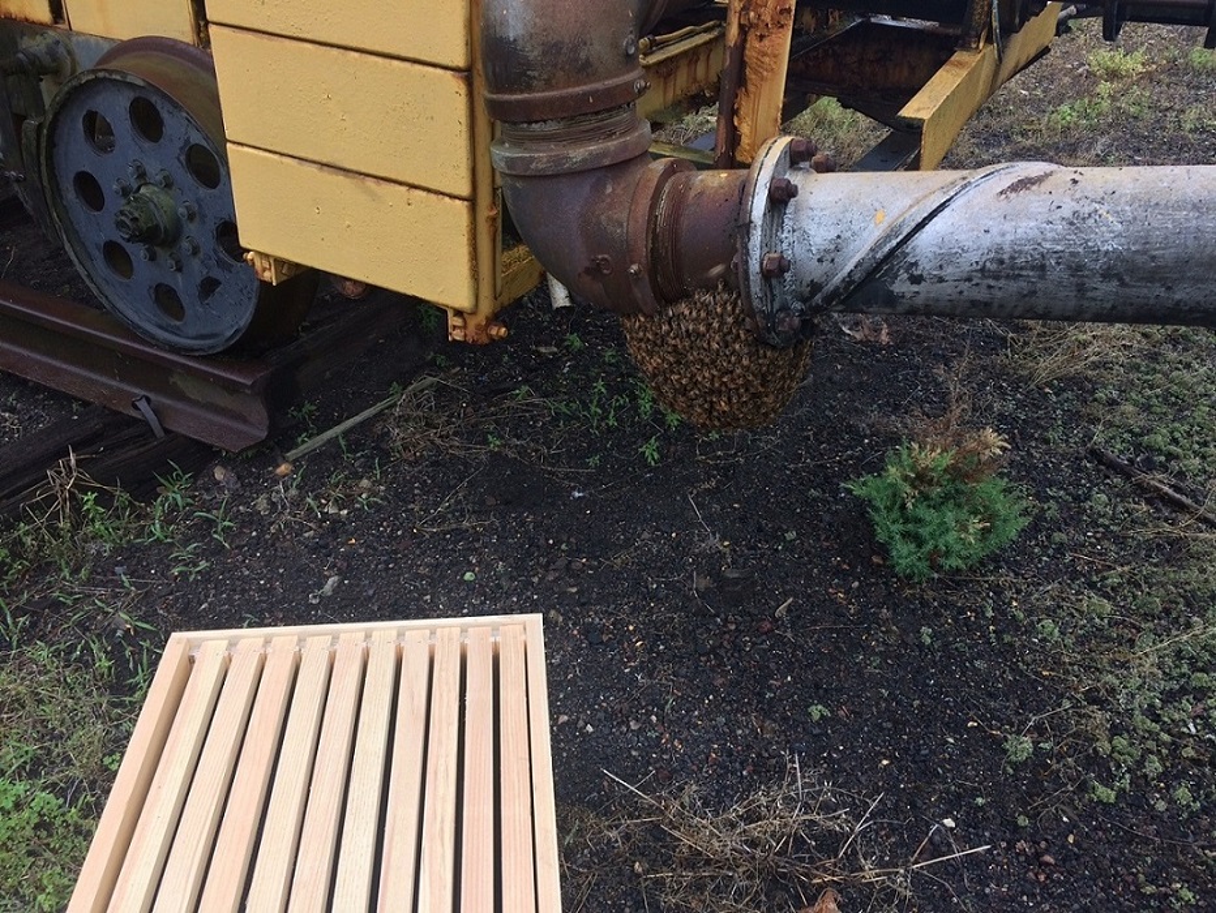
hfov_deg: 61.6
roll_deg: -0.7
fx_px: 1019
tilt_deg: -34.5
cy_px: 456
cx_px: 608
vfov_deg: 48.3
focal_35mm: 29
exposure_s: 1/40
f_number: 2.2
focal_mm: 4.15
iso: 32
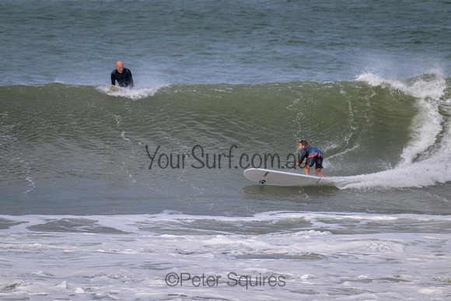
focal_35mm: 800
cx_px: 226
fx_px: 10024
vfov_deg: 1.7
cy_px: 150
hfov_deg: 2.6
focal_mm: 800
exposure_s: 1/2000
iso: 1000
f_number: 11
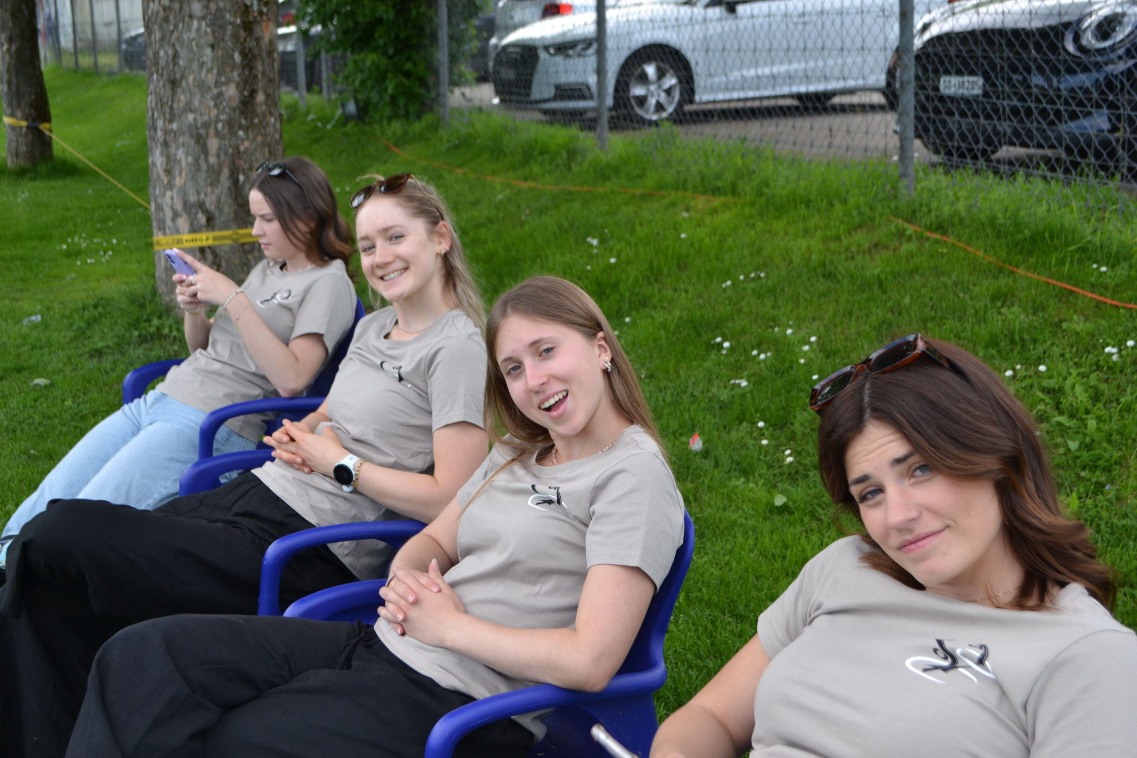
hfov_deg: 41.1
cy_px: 379
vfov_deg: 28.1
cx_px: 568
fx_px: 1516
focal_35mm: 48
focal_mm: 32
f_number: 5.6
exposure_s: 1/125
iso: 100
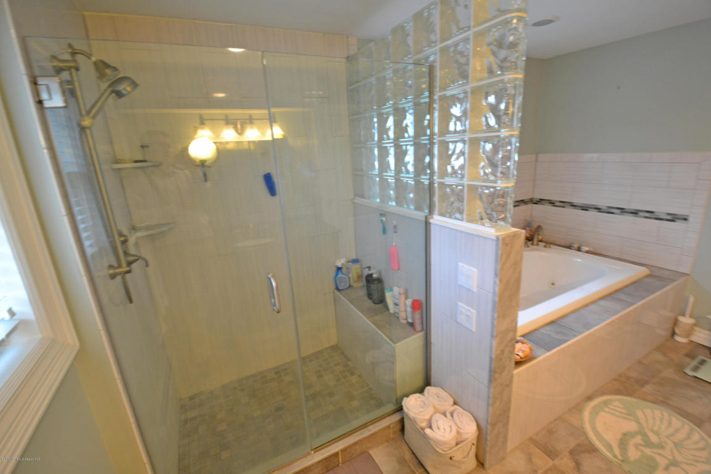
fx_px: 296
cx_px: 356
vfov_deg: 77.3
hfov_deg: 100.4
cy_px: 237
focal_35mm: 15
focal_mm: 10
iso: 900
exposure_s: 1/60
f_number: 3.5
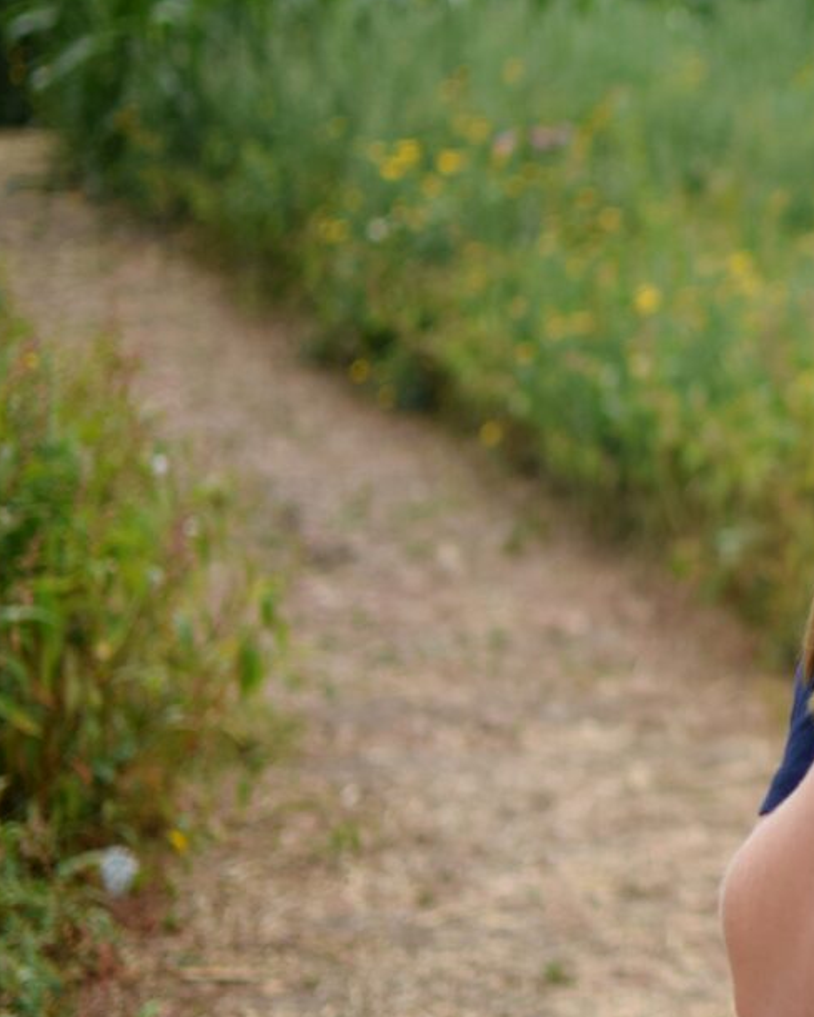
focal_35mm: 116
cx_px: 1125
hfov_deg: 12.8
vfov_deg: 16.6
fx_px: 3496
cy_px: 464
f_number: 1.8
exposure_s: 1/2500
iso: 100
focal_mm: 35
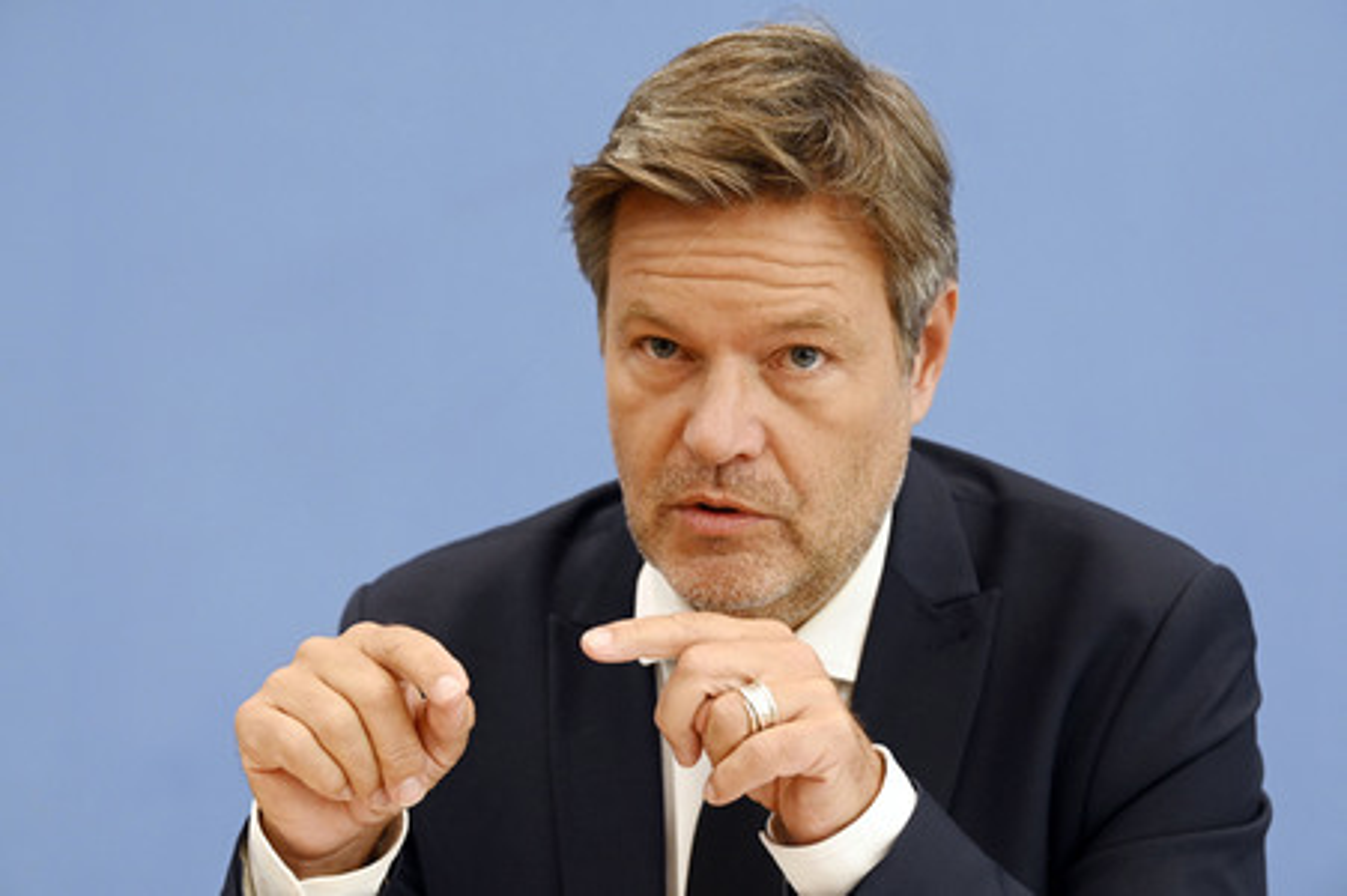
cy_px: 448
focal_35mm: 135
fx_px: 5047
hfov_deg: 15.2
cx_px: 674
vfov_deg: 10.1
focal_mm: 135
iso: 3200
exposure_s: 1/1000
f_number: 5
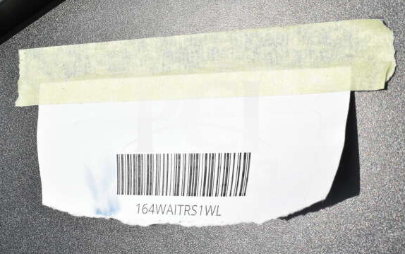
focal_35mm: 52
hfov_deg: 38.9
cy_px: 137
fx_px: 574
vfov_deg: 24.9
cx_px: 198
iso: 1600
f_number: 20
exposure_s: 1/1600
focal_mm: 32
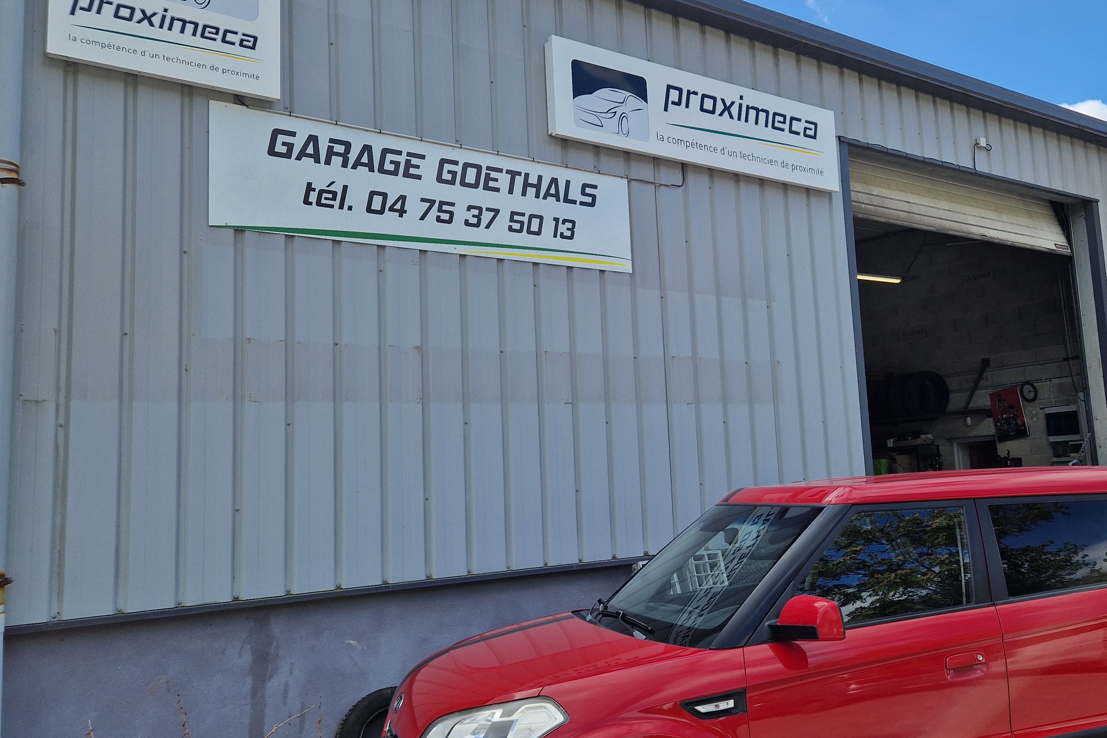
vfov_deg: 39.9
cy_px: 331
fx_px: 1015
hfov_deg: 56.9
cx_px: 644
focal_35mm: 33
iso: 50
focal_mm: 5.4
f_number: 1.8
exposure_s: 1/1336
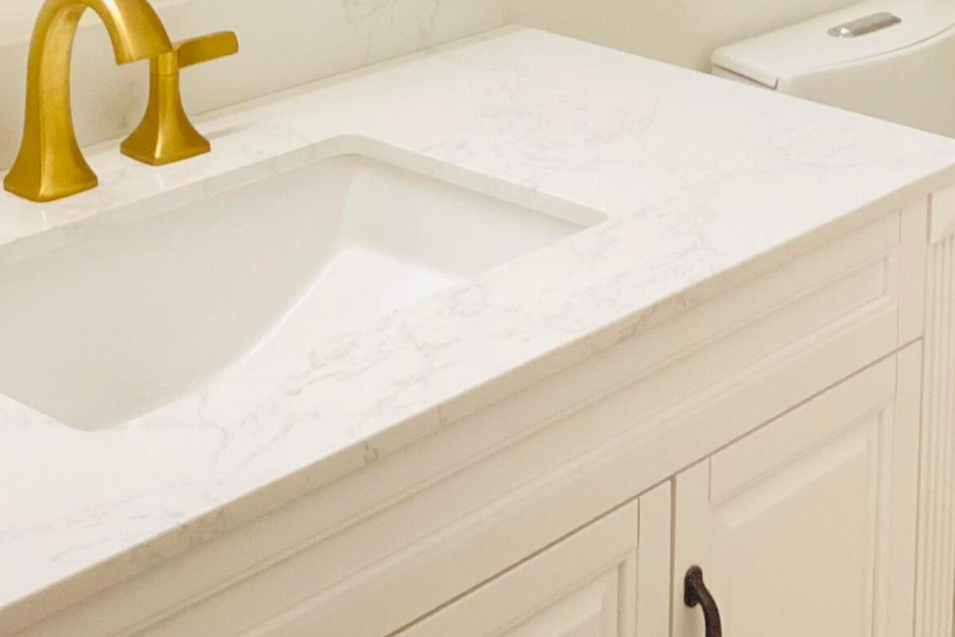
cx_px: 816
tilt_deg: -11.1
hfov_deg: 24.2
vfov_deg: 15.8
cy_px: -213
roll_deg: -0.5
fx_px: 2175
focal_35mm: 82
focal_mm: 3.3
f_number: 2.4
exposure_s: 1/60
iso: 250
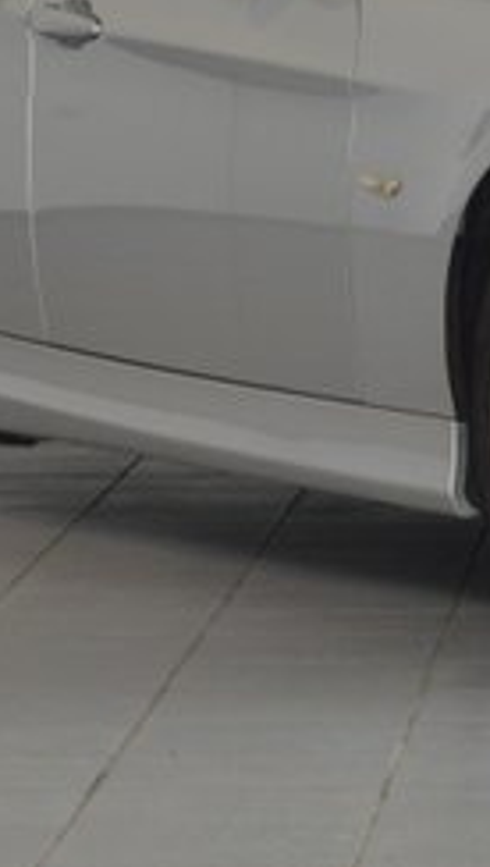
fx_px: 7093
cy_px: 142
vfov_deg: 7.0
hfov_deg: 3.9
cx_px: 778
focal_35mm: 308
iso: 450
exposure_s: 1/60
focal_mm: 75
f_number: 5.3
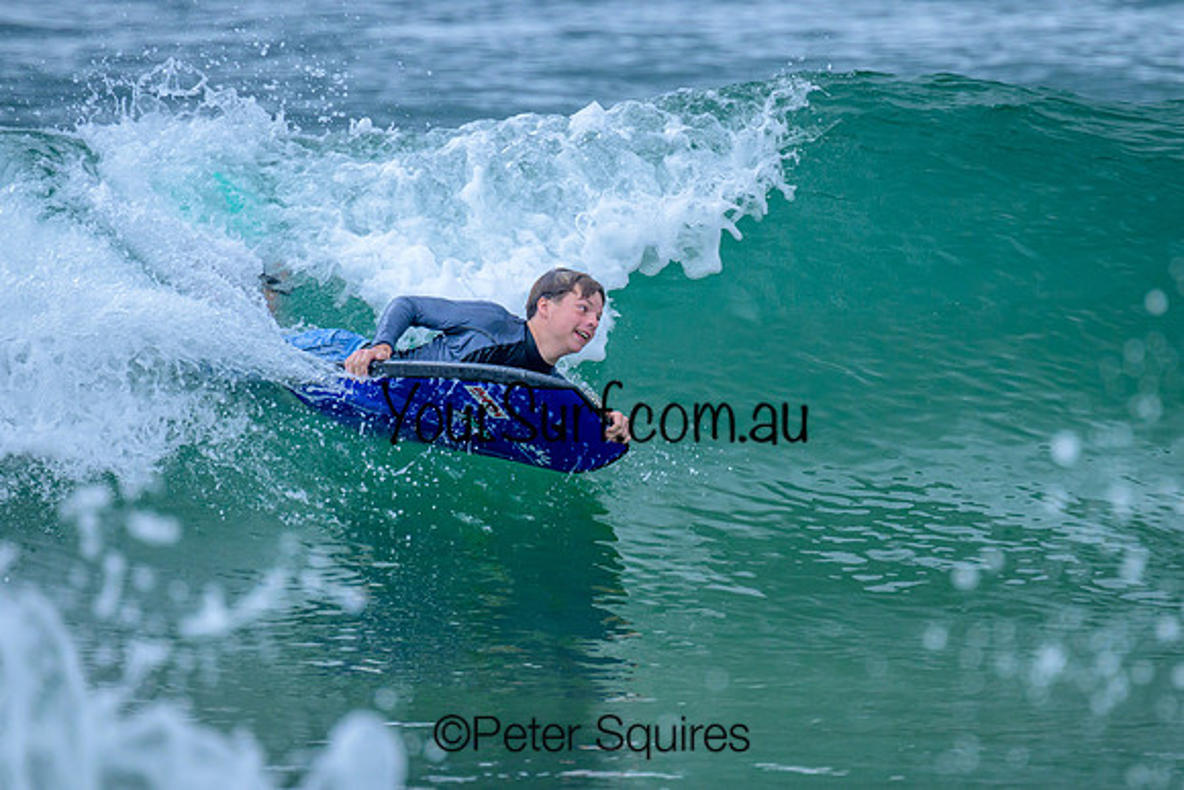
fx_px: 25246
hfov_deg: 2.7
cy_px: 343
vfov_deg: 1.8
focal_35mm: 767
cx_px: 670
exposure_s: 1/2000
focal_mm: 560
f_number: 8
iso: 1100
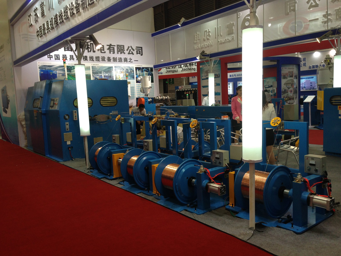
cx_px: 170
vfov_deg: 42.9
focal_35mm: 33
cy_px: 128
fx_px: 325
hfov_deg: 55.4
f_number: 2.4
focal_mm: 4.13
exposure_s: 1/60
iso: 64
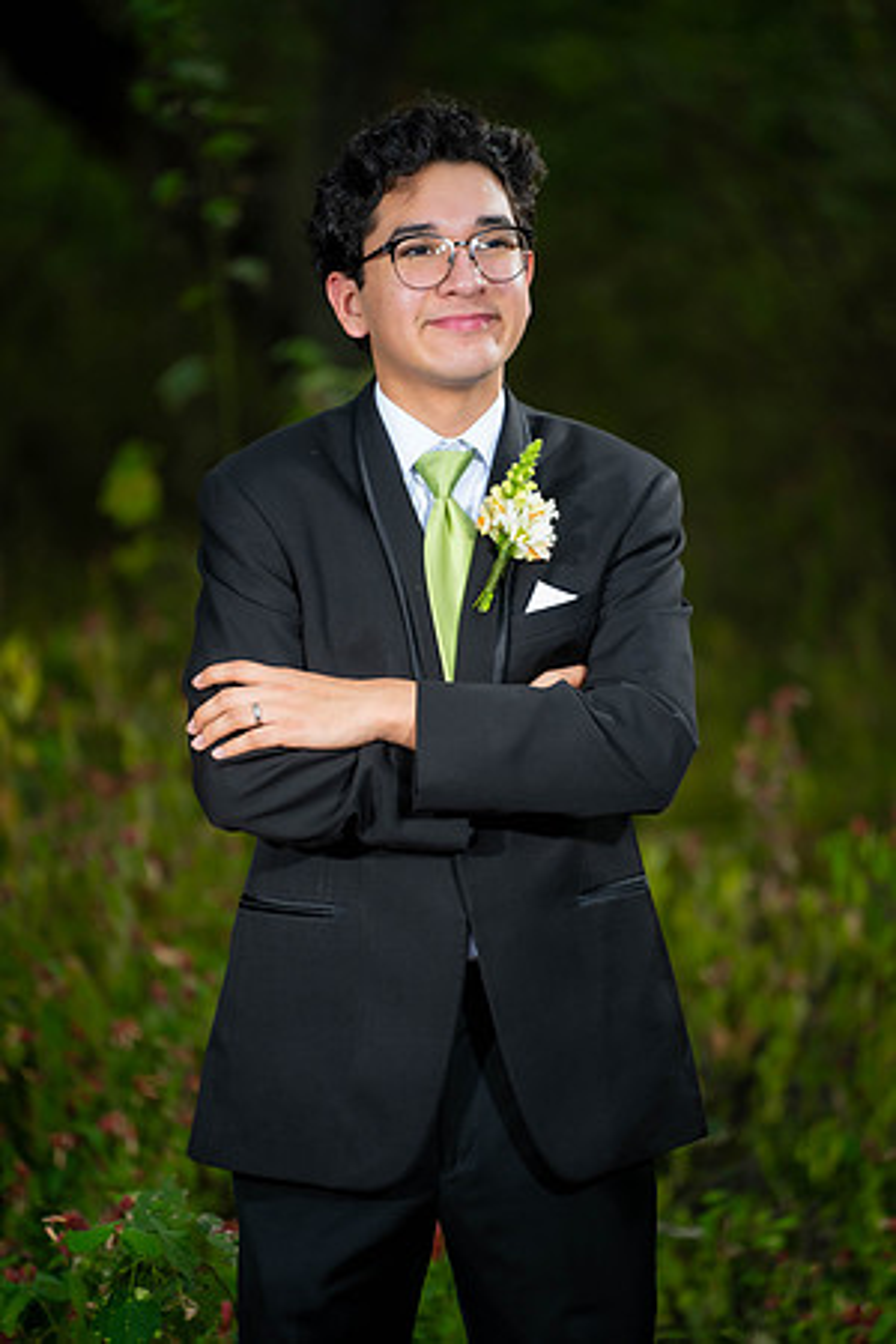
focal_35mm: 150
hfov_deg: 9.1
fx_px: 5600
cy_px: 672
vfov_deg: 13.7
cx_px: 448
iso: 125
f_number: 2.8
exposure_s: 1/200
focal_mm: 150
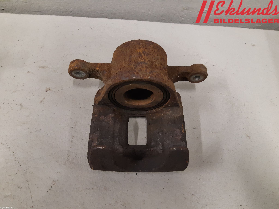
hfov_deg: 67.3
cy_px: 104
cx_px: 140
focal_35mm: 26
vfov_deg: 53.1
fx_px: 210
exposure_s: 1/50
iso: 200
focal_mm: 3.93
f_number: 1.7
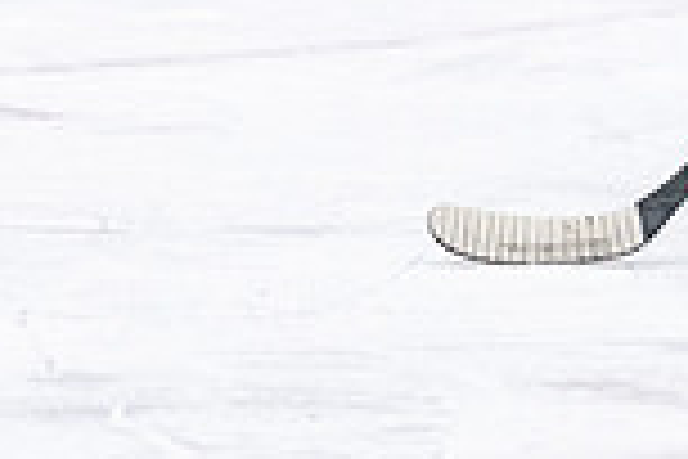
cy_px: -413
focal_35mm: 614
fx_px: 11733
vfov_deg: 2.2
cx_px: 1319
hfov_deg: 3.3
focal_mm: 102
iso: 4000
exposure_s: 1/800
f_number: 2.8
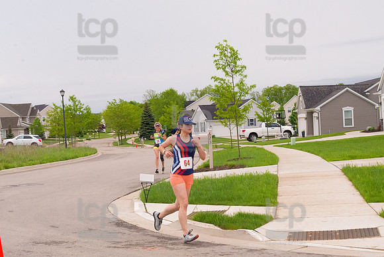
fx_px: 747
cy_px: 128
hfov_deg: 28.8
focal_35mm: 70
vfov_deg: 19.5
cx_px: 192
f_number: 11
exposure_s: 1/1250
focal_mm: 70
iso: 4000
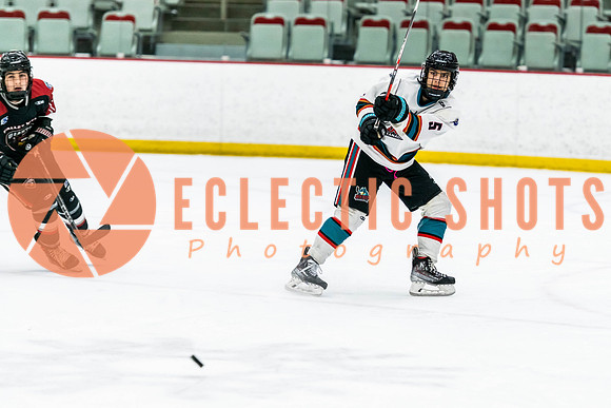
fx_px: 3299
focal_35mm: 194
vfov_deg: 7.1
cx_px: 403
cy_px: 205
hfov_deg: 10.6
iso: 1600
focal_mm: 145
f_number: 2.8
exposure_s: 1/640
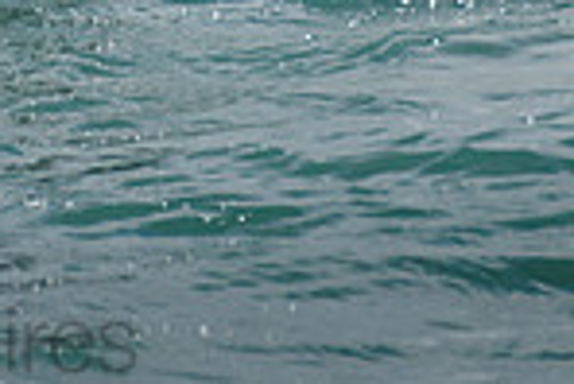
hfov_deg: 0.9
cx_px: 90
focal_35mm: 2401
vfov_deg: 0.6
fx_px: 38319
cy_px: -363
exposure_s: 1/1600
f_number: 5.6
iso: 64
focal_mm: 500
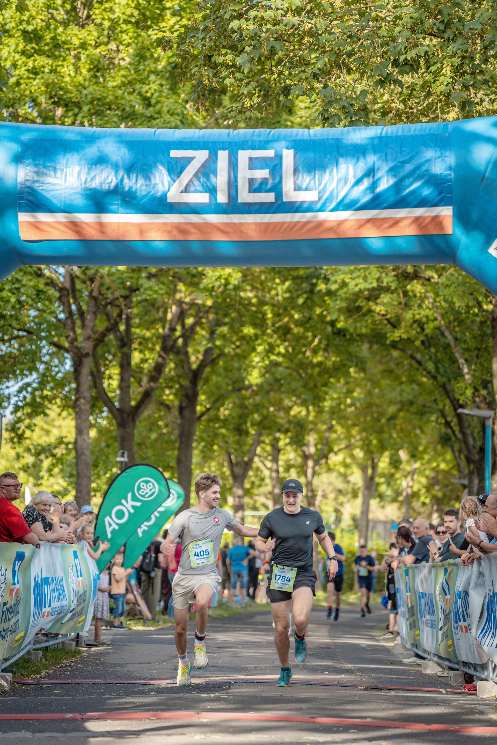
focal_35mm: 132
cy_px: 372
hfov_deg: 10.4
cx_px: 248
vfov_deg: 15.5
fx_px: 2733
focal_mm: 132
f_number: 2.8
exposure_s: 1/250
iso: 125
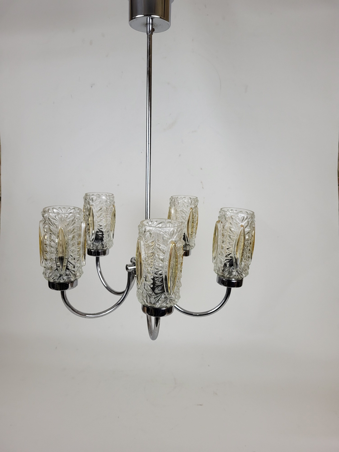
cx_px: 170
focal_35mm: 26
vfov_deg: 67.3
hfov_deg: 53.1
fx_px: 339
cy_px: 226
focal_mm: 5.4
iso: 250
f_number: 1.8
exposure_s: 1/100
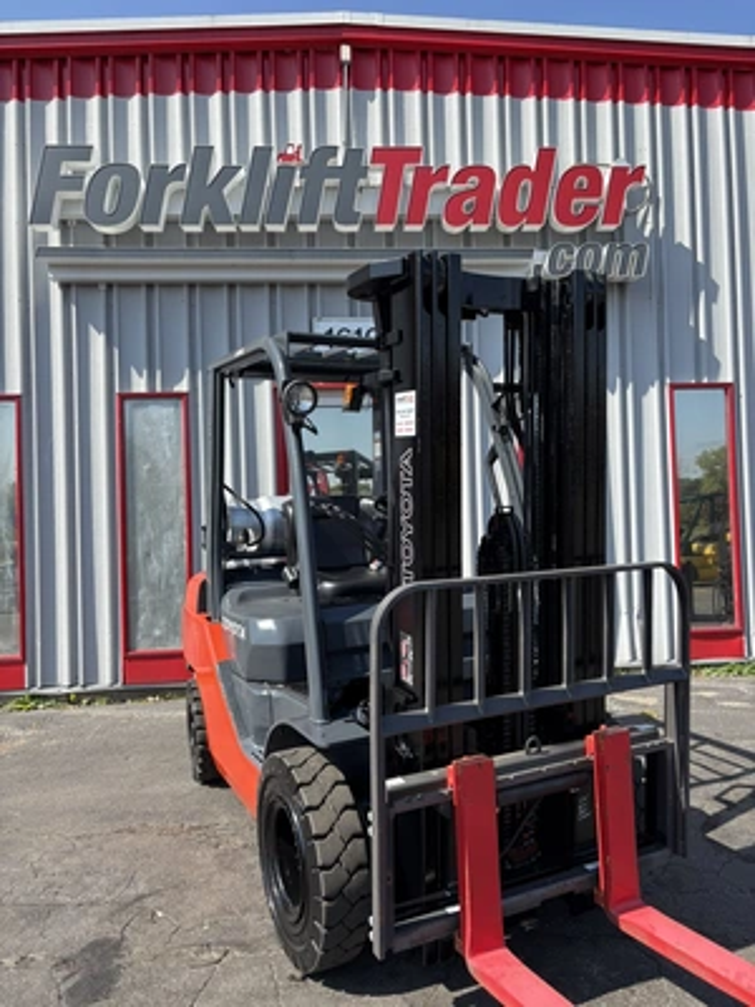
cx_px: 378
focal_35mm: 26
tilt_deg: +1.1
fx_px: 756
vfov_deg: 67.3
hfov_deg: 53.1
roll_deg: +2.1
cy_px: 504
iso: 50
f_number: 1.6
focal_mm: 5.96
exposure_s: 1/1550
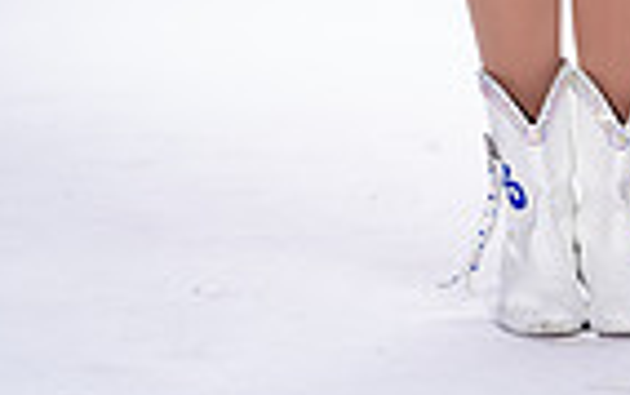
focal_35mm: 380
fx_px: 6530
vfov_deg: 3.4
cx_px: 581
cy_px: -541
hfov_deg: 5.5
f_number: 5.6
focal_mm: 118
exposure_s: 1/250
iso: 800
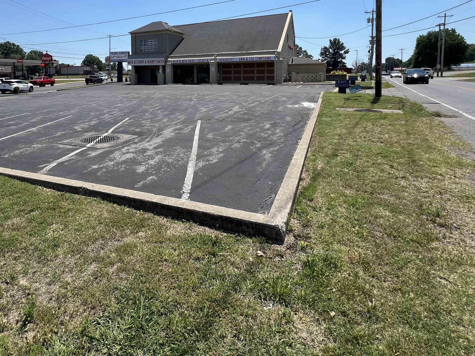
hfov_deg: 83.4
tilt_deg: -3.6
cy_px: 96
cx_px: 185
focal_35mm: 19
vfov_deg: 65.2
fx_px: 261
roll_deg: +0.8
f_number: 1.8
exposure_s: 1/1672
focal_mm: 1.57
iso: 32
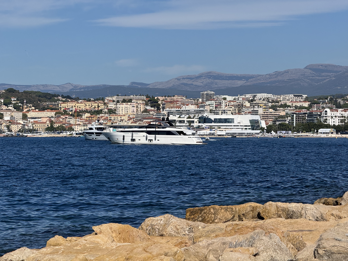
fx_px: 1206
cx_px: 174
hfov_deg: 16.4
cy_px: 130
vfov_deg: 12.3
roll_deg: -0.1
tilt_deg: +1.7
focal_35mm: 120
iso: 50
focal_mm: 15.66
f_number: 2.8
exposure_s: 1/3058
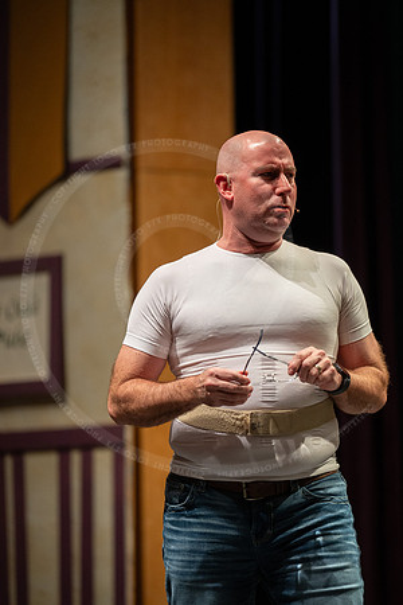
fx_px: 2519
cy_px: 302
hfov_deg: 9.1
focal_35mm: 150
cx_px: 202
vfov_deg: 13.7
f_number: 2.8
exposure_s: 1/250
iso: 2000
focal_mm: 150
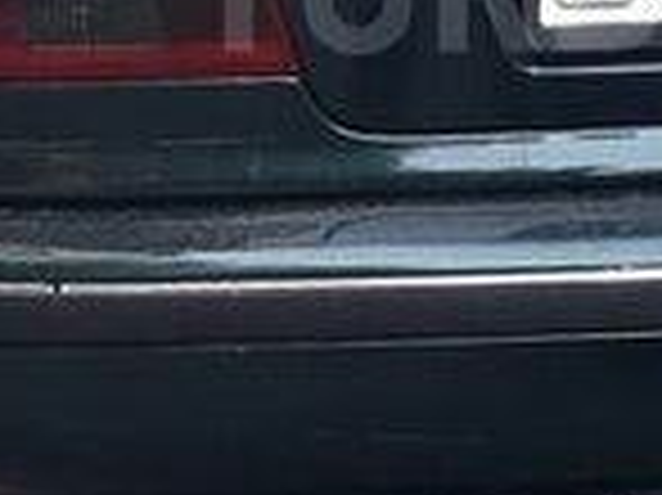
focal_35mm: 121
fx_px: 2312
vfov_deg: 12.1
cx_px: 648
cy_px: -16
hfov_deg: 16.0
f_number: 1.7
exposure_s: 1/100
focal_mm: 3.71
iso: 50
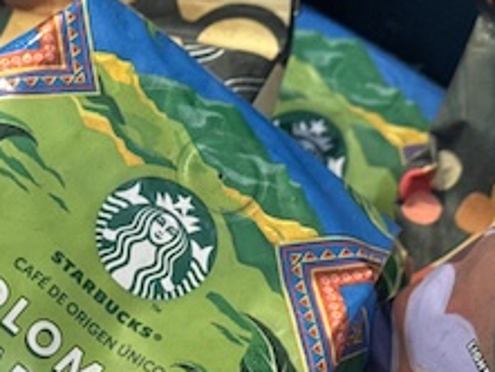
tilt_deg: -60.2
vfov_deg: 10.5
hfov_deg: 13.9
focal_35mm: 139
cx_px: -63
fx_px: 1989
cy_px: 417
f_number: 1.78
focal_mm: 6.76
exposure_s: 1/60
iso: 250
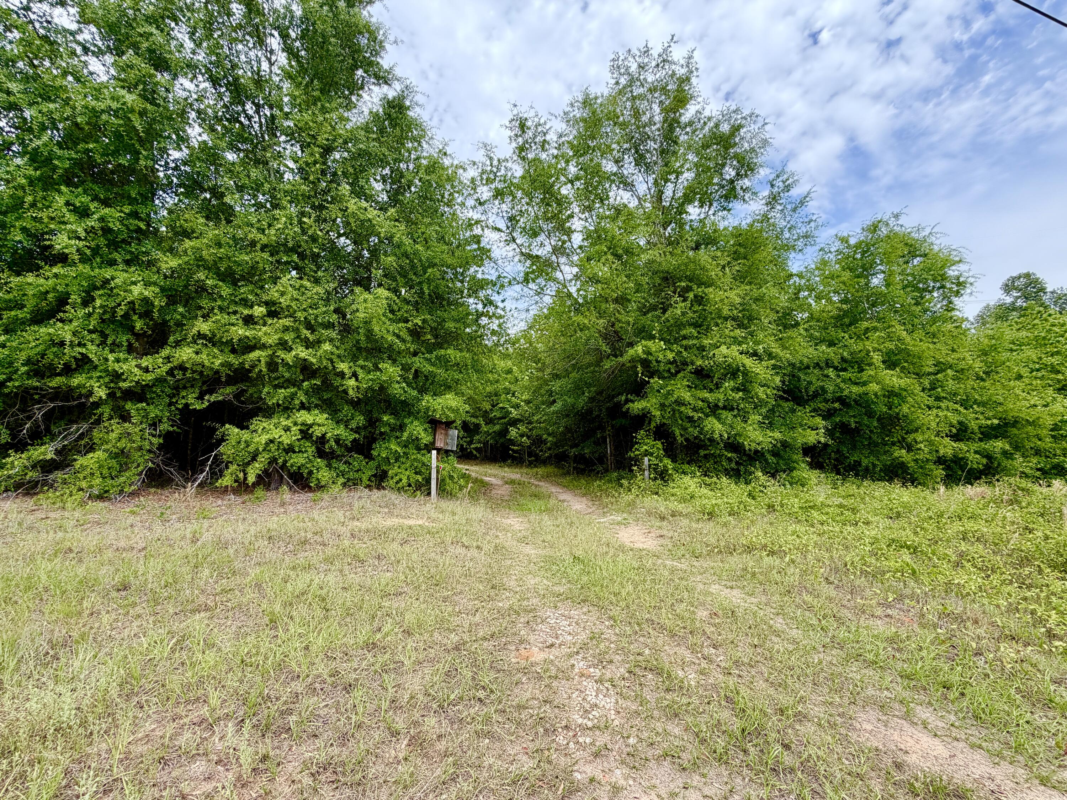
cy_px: 400
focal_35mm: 14
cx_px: 534
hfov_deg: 102.1
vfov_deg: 85.7
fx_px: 432
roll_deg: +1.1
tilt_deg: +5.7
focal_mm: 2.22
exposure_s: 1/625
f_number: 2.2
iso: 40
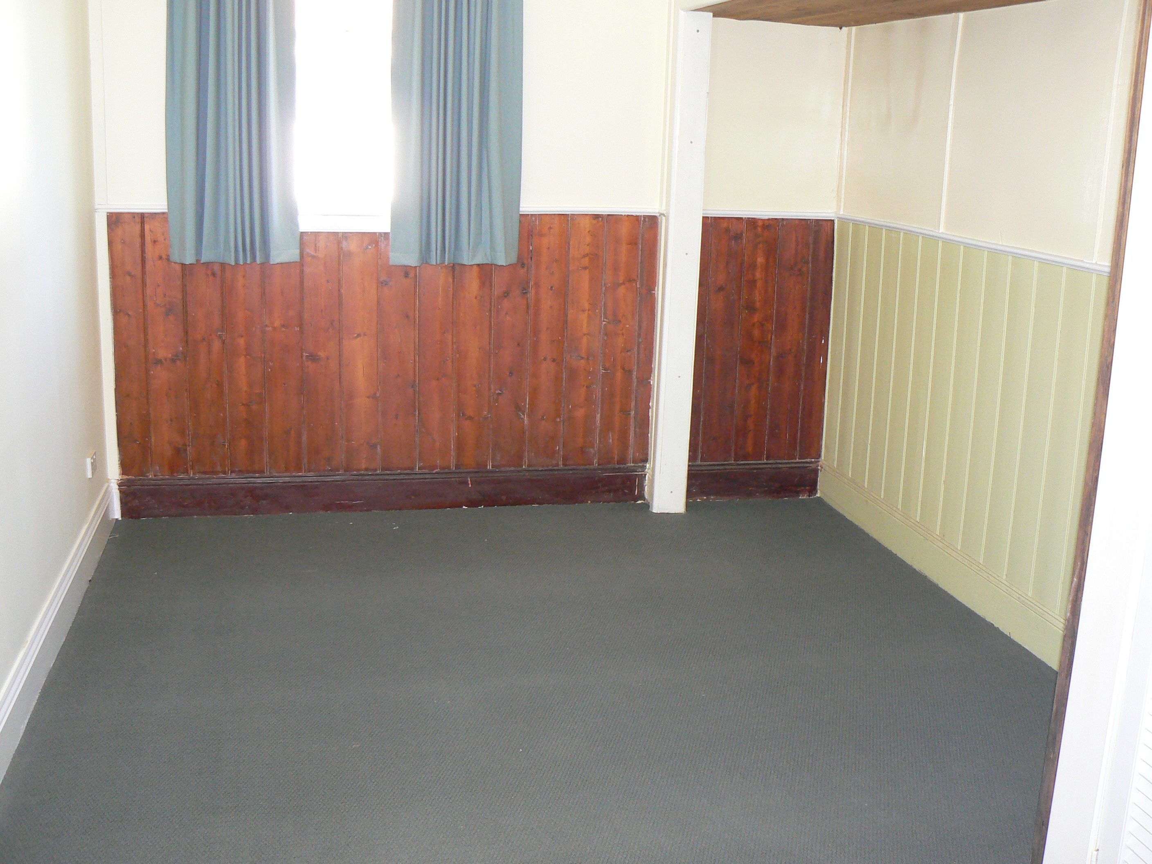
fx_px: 1198
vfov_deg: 39.7
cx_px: 576
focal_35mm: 36
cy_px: 432
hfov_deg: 51.4
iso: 200
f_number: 2.8
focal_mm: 6
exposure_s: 1/30
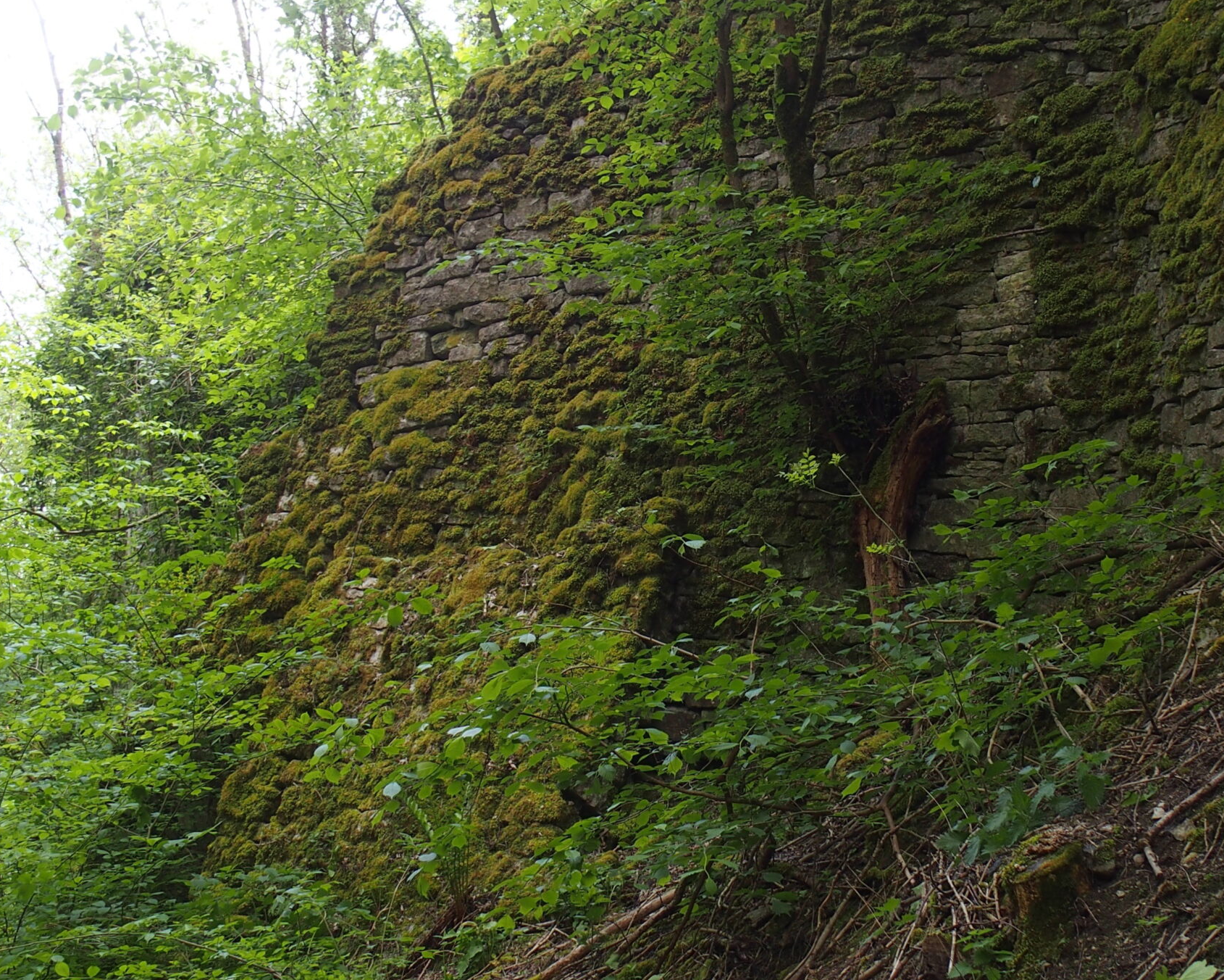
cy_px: 369
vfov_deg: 22.4
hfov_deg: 27.9
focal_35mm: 68
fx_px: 2463
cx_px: 653
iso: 100
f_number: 2.8
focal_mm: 9.8
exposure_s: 1/100
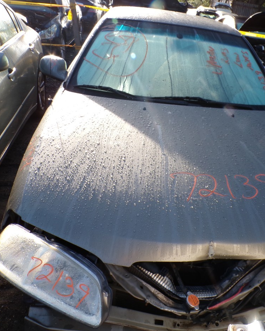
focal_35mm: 32
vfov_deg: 55.7
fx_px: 314
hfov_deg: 44.5
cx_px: 194
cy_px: 163
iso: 100
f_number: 4.4
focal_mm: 4.3
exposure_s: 1/170
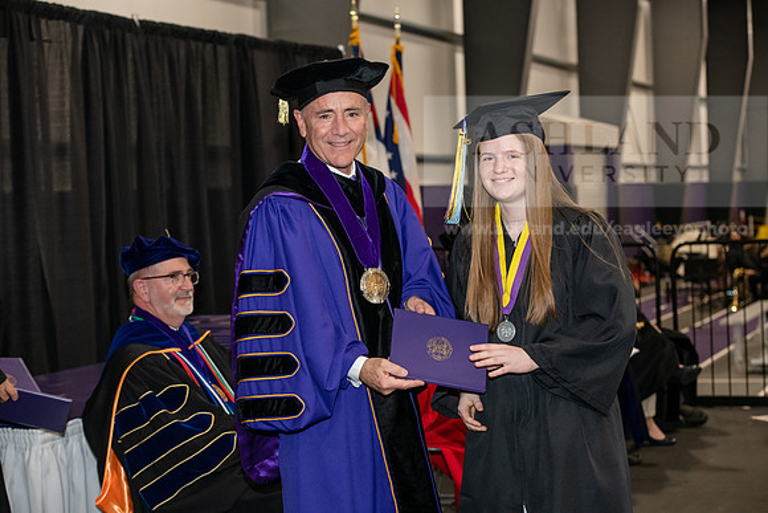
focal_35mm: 70
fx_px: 1494
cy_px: 256
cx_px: 384
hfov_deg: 28.8
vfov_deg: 19.5
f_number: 5
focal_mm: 70
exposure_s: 1/200
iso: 2500
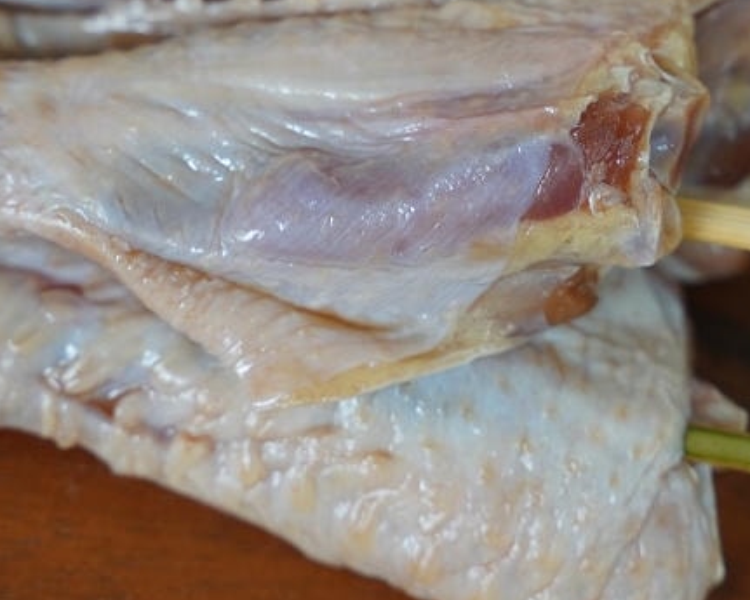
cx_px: 390
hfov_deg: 11.0
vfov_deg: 8.8
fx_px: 3885
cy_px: 61
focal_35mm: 175
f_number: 4
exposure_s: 1/80
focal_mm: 67
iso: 640
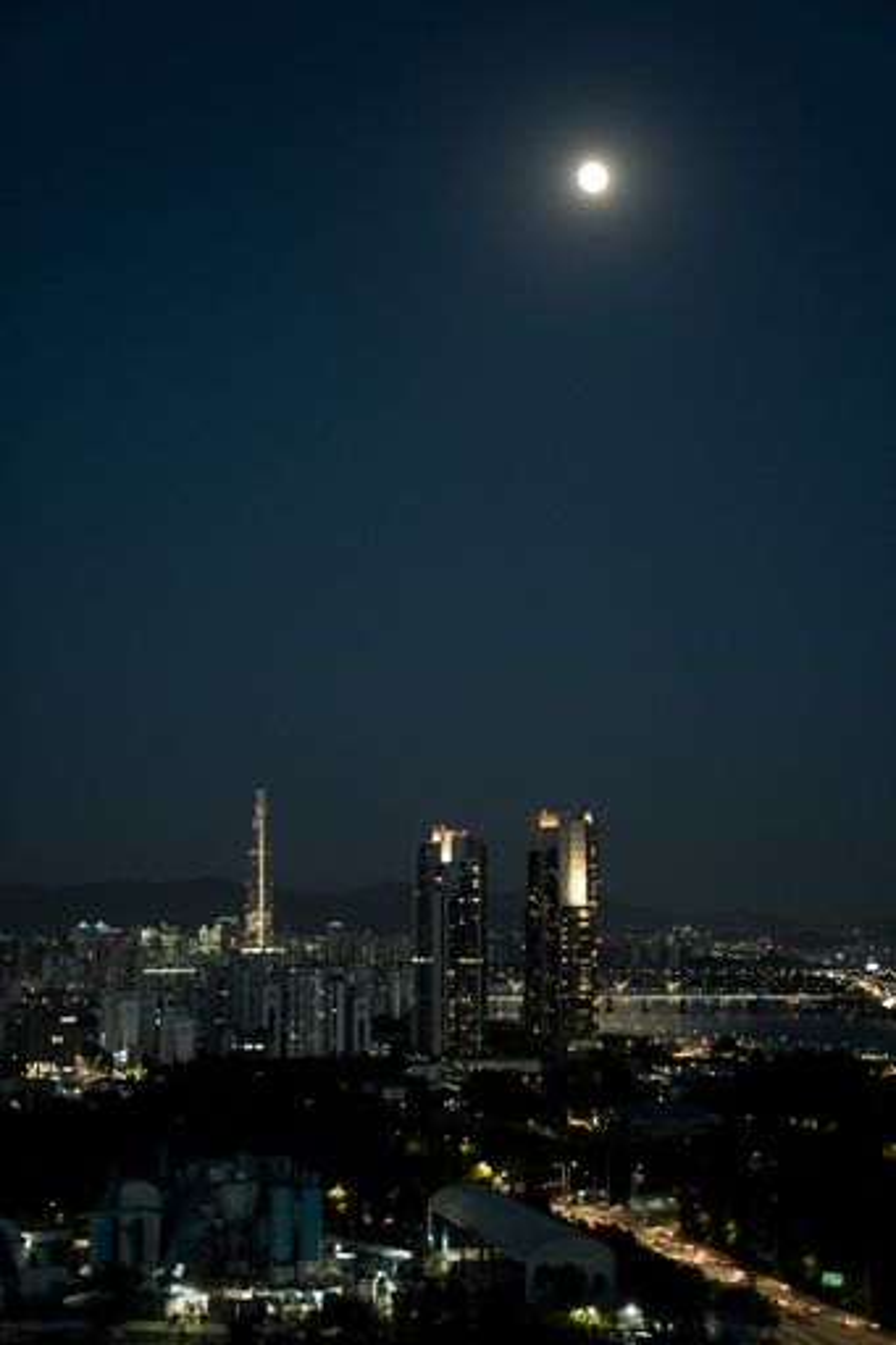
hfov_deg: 21.6
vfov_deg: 31.9
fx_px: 2353
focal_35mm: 63
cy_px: 672
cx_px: 448
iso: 200
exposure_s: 1/5
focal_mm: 63
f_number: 2.8
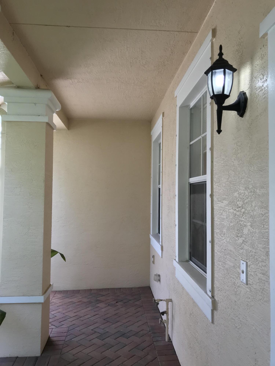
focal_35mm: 28
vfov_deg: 63.4
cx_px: 138
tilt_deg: +3.9
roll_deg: -0.8
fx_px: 297
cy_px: 183
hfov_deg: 49.7
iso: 32
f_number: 1.8
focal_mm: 3.99
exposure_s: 1/120
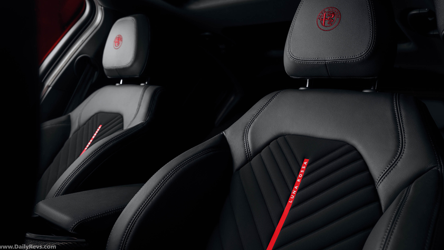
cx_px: 221
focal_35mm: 32
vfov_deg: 36.6
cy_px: 101
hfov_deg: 61.0
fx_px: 377
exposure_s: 1/100
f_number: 5.6
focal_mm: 30
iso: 100
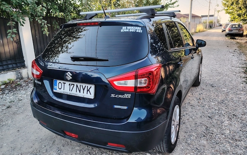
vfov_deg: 47.6
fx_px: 175
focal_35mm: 26
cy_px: 75
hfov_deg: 70.4
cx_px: 123
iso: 100
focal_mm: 5.25
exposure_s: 1/134
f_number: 1.75
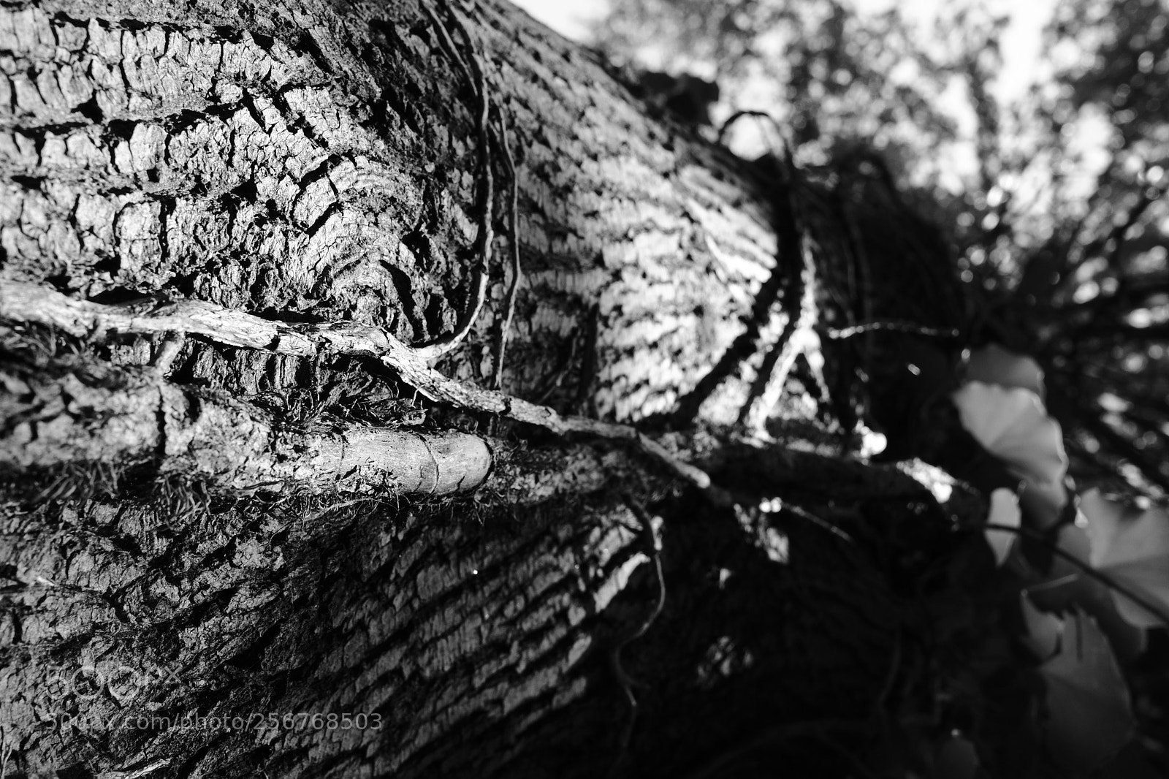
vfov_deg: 37.8
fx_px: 1136
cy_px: 390
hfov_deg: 54.4
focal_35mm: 35
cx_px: 584
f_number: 8
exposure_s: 1/125
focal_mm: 23
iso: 640
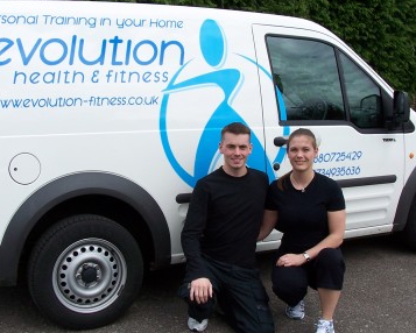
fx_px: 604
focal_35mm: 49
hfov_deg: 38.0
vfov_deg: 30.9
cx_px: 207
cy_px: 157
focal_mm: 6
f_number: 4
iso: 80
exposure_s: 1/500
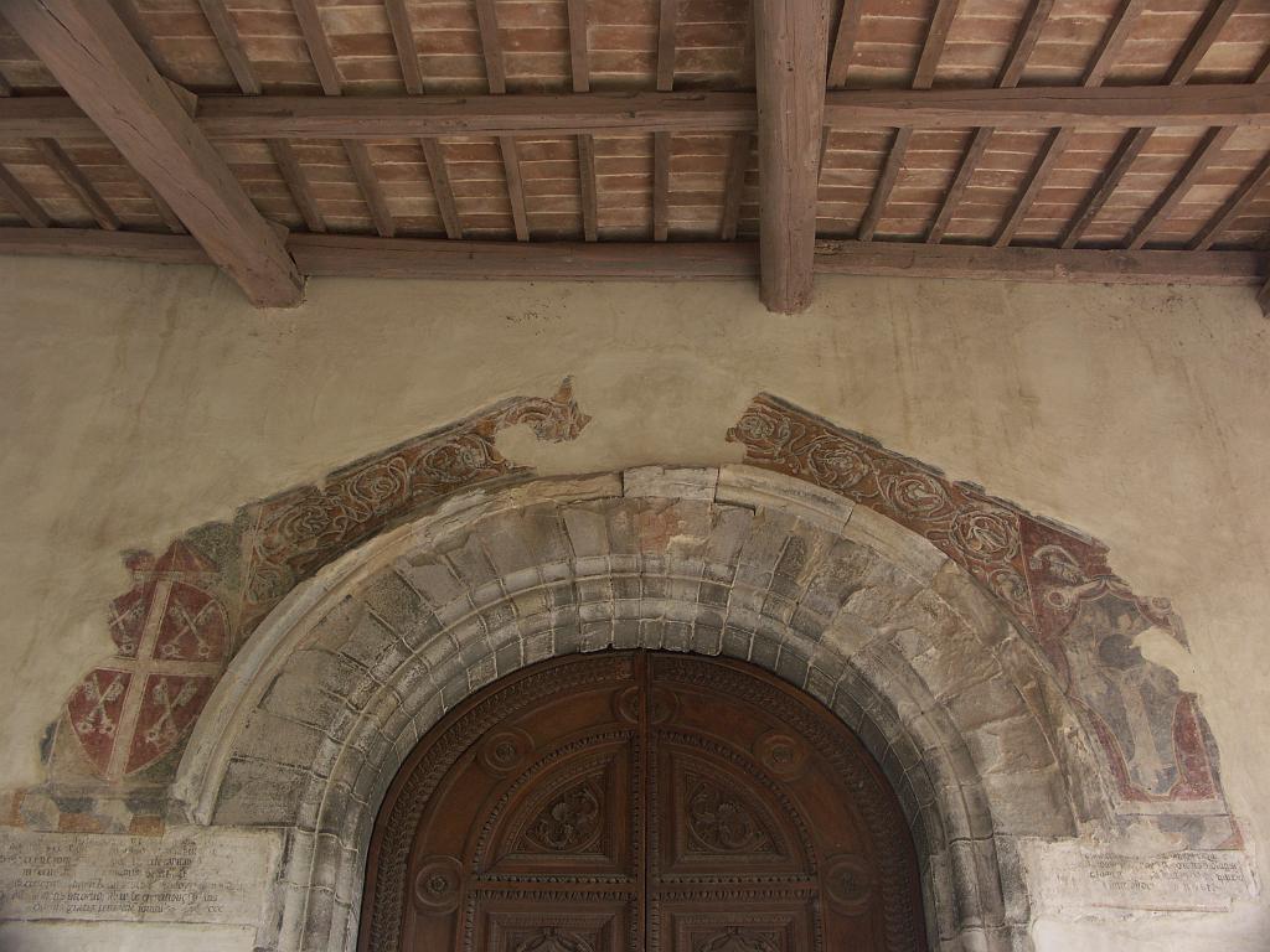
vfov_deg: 36.8
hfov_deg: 47.9
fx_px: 1431
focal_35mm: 39
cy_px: 476
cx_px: 635
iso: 80
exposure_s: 1/50
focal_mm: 10.05
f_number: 2.8
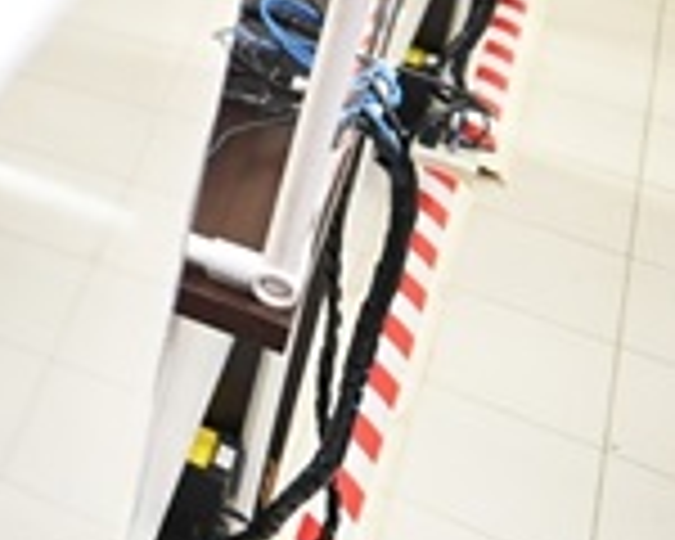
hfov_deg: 15.3
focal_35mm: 79
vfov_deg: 17.1
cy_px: -324
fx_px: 1578
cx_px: -891
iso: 2500
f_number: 4
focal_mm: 18
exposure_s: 1/100
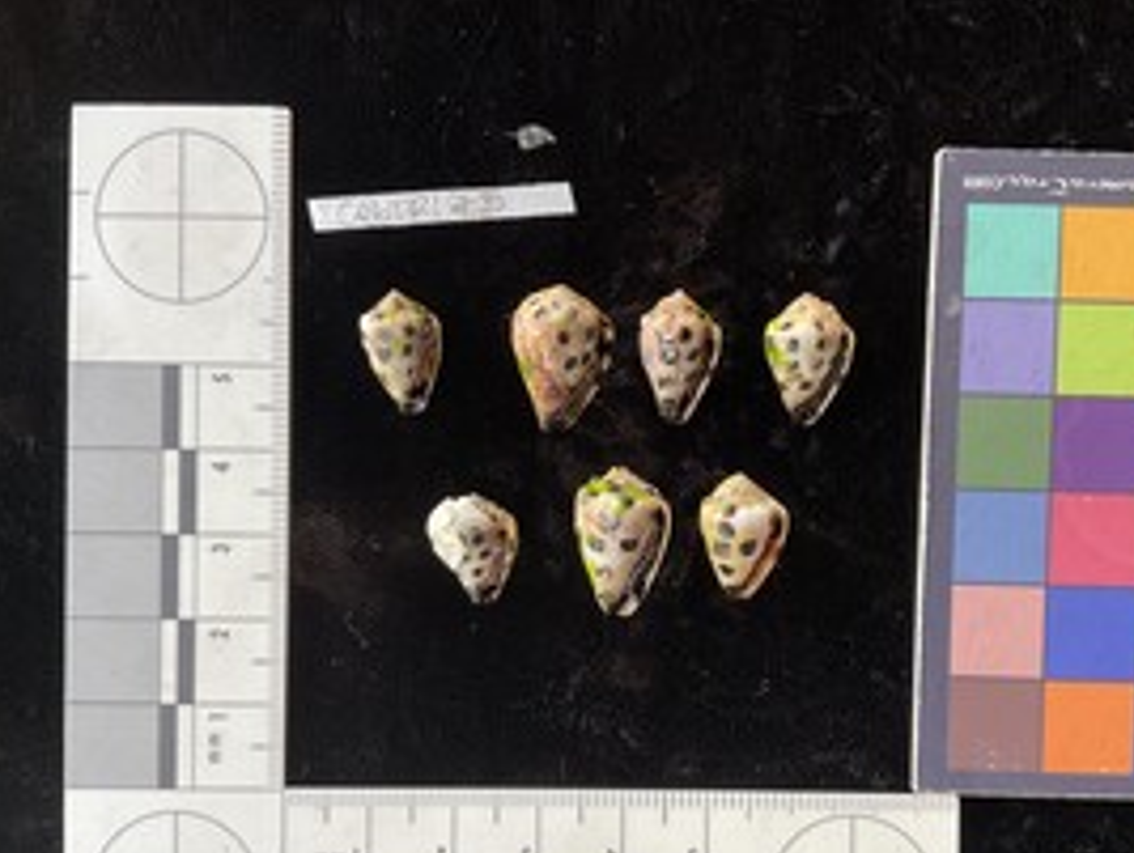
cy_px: 516
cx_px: 650
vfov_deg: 37.6
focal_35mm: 38
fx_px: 1247
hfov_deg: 48.8
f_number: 1.8
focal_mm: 3
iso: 50
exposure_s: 1/60
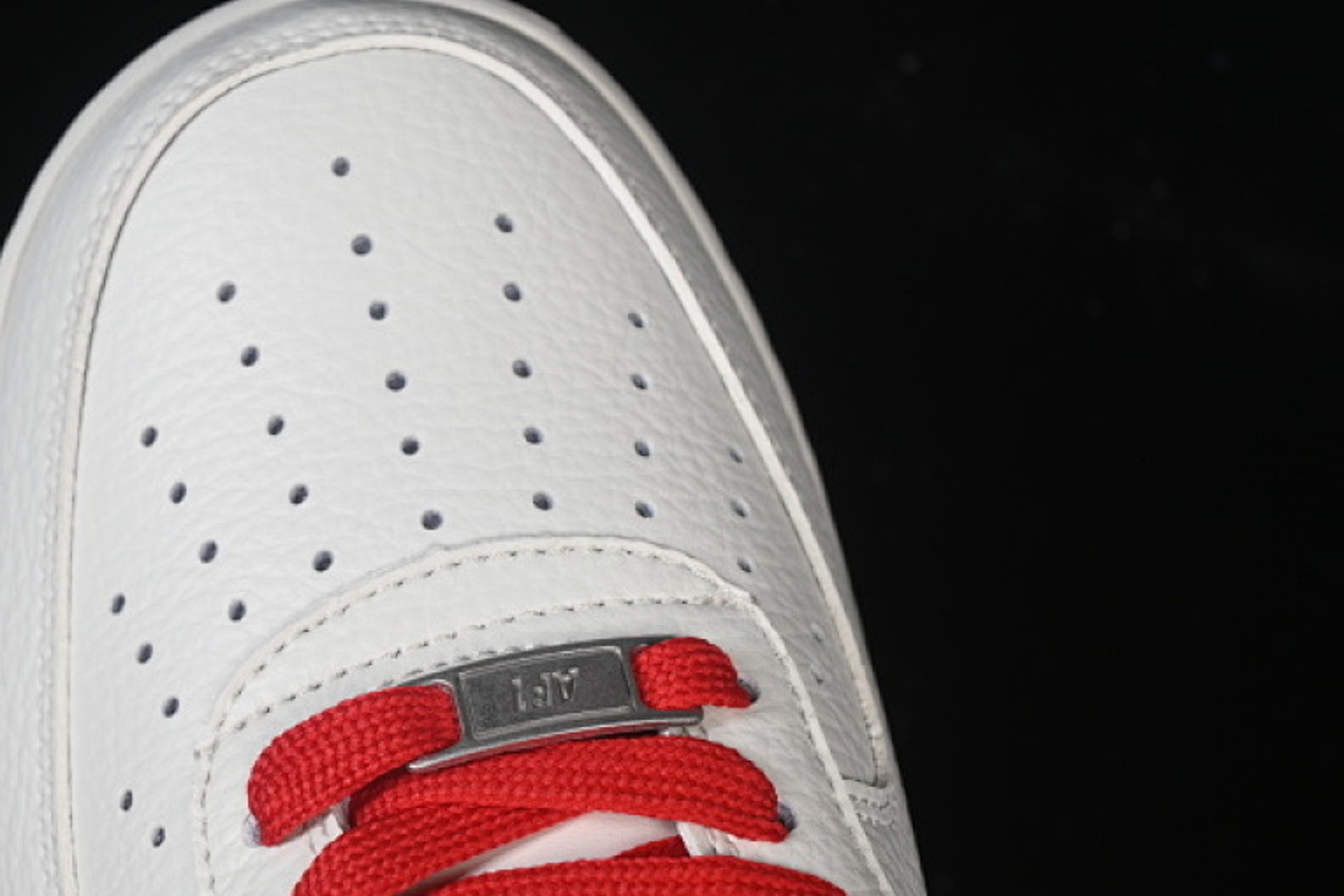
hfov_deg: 19.2
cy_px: 533
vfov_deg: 12.9
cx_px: 438
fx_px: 3956
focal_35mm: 106
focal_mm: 50
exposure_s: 1/100
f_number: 7.1
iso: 160
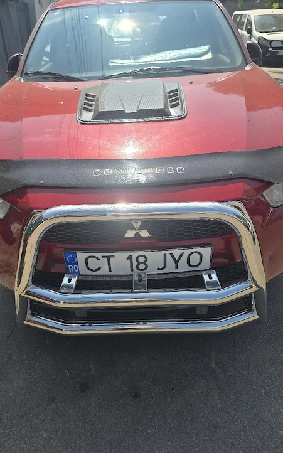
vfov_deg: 68.2
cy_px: 205
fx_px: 333
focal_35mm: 27
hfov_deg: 46.0
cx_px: 133
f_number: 1.7
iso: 12
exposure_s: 1/769
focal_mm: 6.3
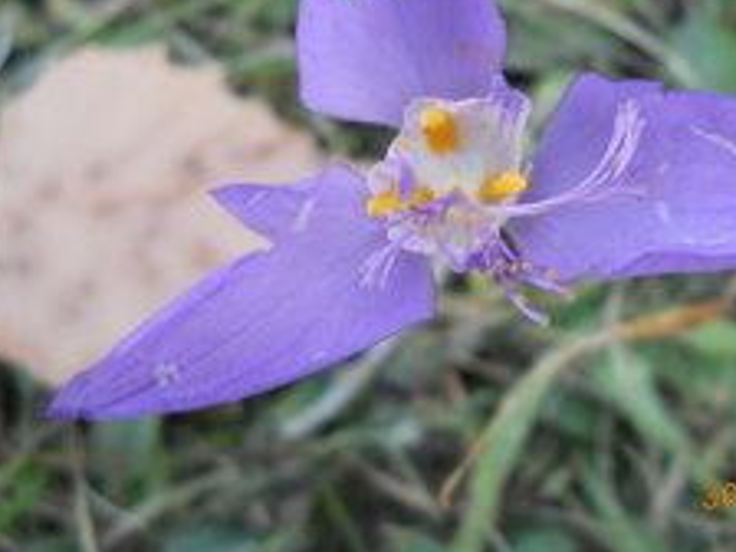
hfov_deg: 30.0
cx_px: 503
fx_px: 1361
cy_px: 150
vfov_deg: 22.7
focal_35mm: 64
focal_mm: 6.72
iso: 400
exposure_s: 1/200
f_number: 3.1
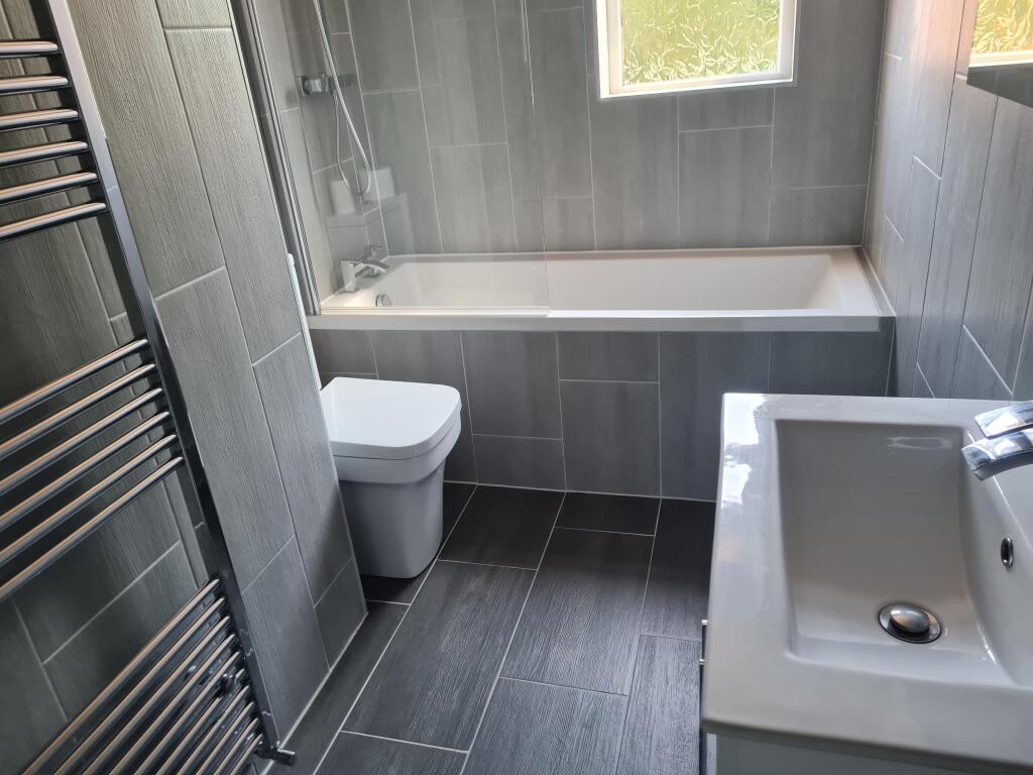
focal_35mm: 26
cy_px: 388
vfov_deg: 53.1
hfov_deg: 67.3
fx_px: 776
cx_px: 516
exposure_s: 1/50
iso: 200
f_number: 1.8
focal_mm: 5.4
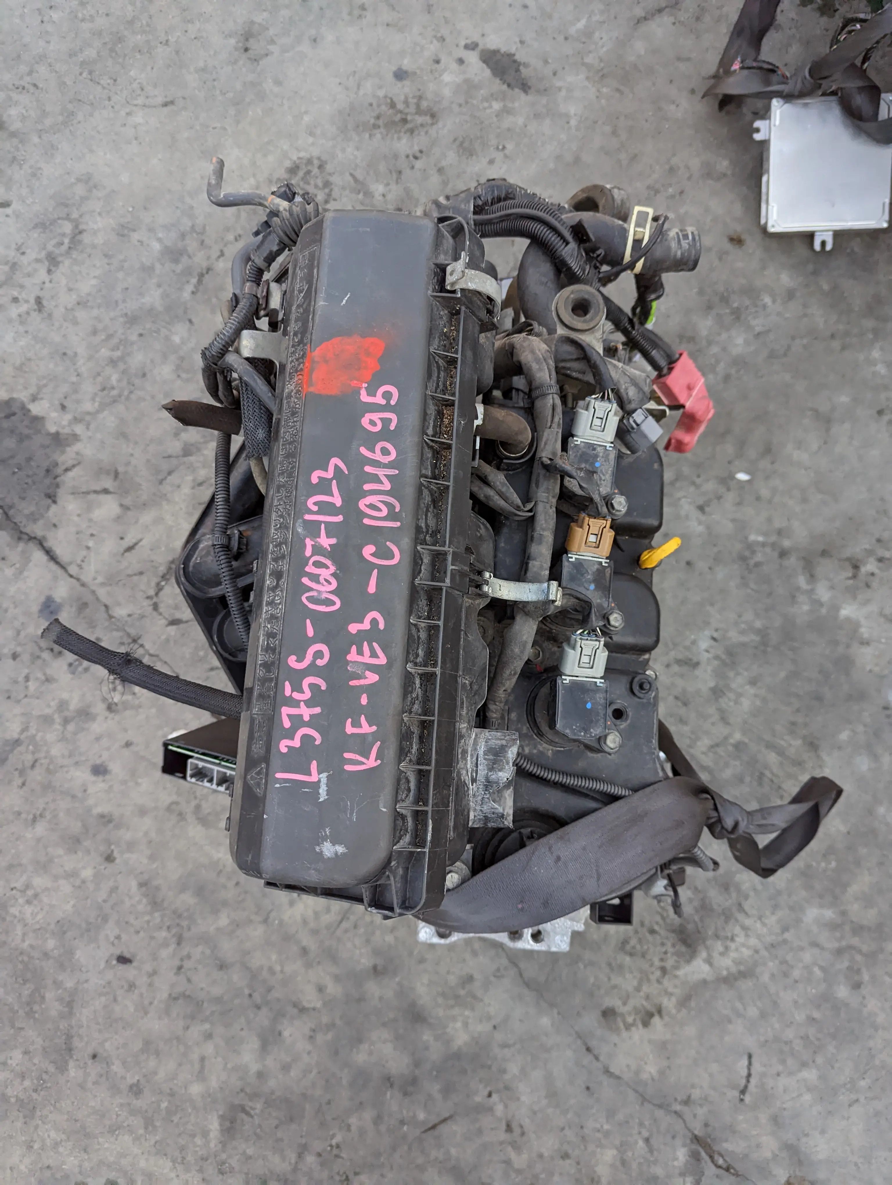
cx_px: 446
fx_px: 823
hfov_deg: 56.9
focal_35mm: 24
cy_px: 592
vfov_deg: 71.5
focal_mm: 6.81
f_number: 1.85
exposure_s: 1/1919
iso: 1144
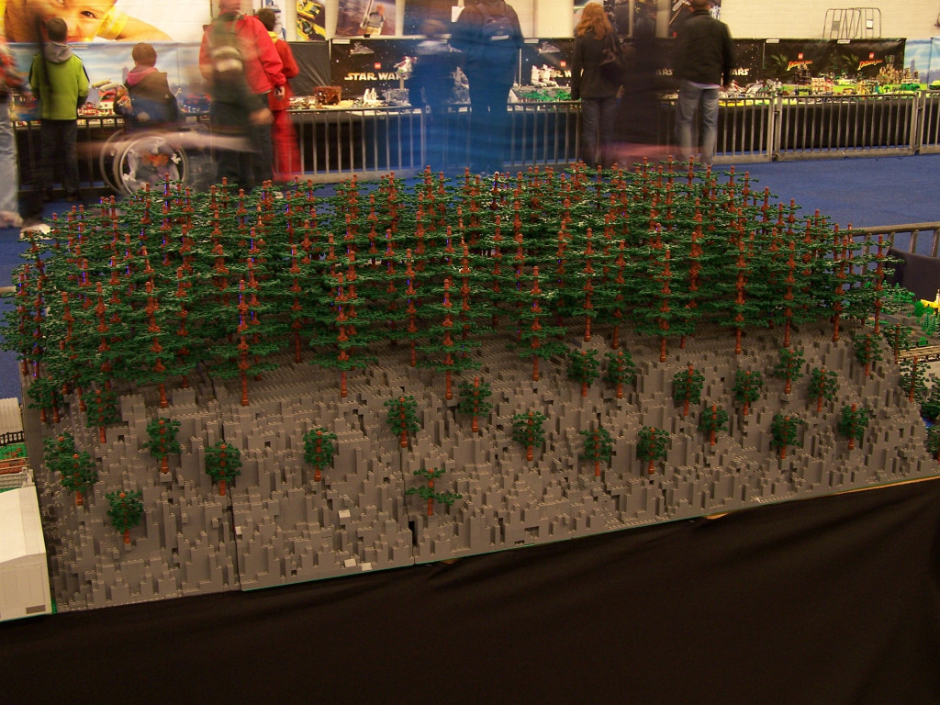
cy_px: 352
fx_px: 1168
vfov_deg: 33.6
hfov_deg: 43.9
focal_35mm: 43
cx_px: 470
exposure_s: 1/2
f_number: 2.9
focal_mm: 7.1
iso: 80
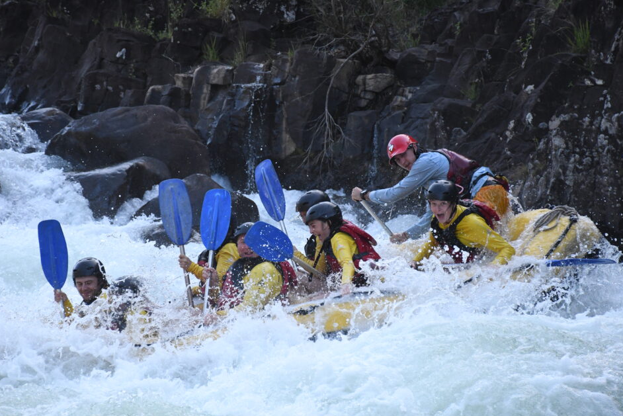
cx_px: 291
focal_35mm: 163
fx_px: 2822
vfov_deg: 8.4
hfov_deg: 12.6
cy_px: 199
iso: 2000
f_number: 5.6
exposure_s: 1/1250
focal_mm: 100
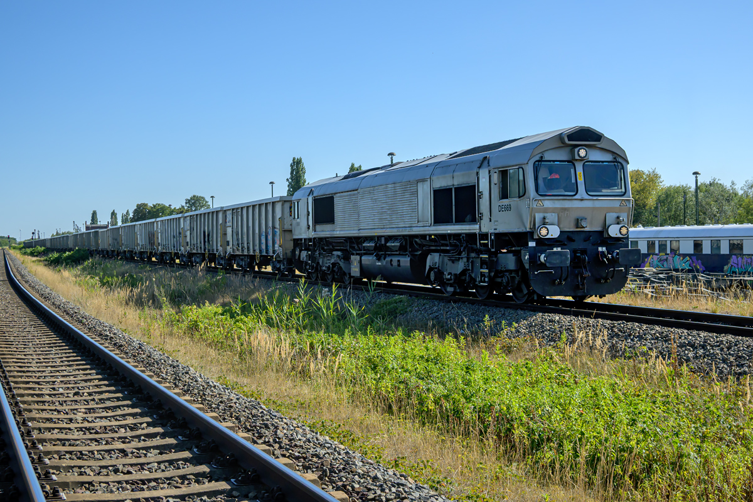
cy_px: 251
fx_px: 941
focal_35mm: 45
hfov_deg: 43.6
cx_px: 376
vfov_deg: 29.9
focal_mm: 30
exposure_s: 1/750
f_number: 8
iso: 200
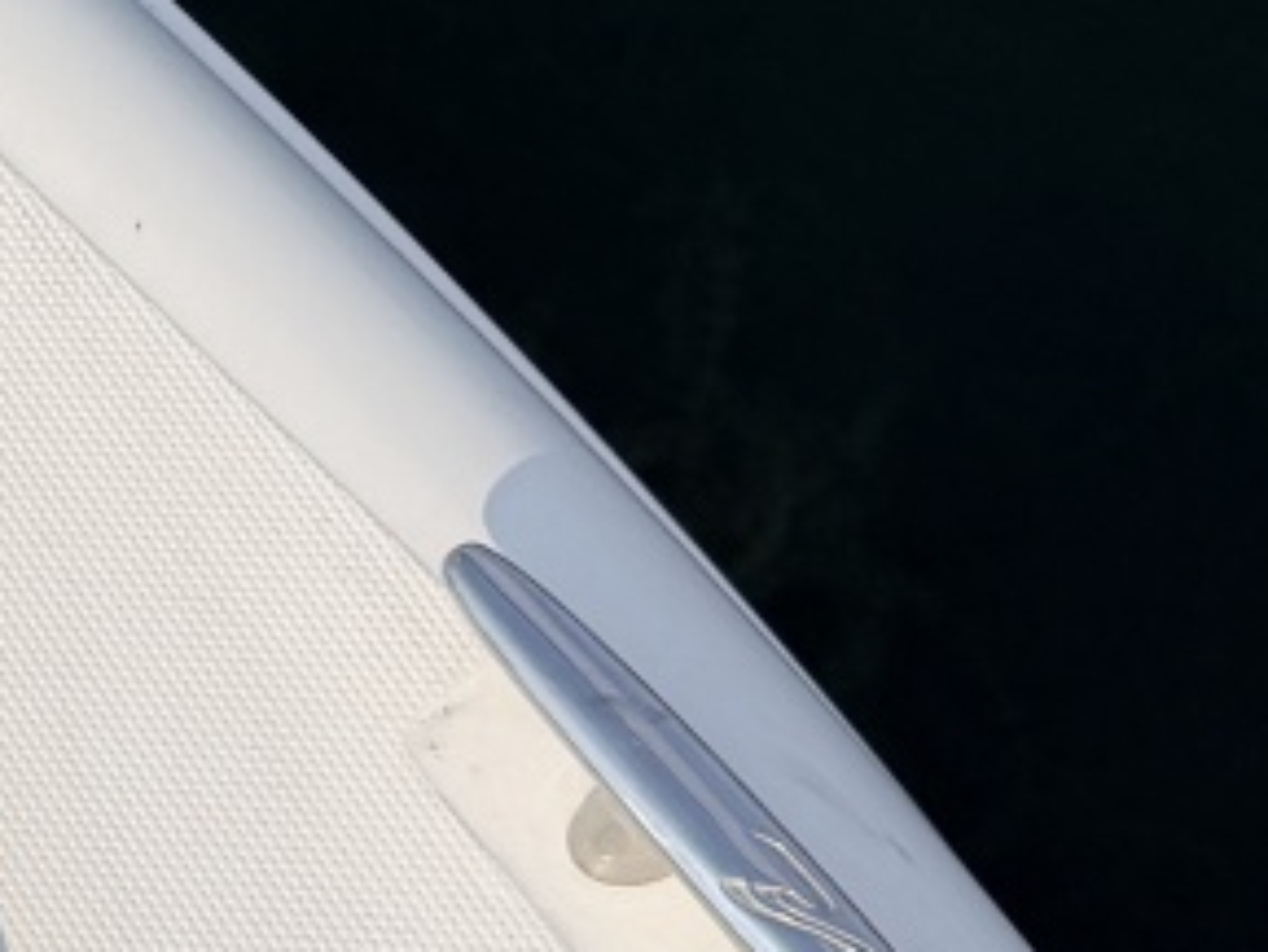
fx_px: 4874
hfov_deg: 13.1
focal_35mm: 133
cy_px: 211
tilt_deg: -65.0
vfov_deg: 11.1
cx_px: -1154
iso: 80
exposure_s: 1/10309
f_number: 1.78
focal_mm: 6.76
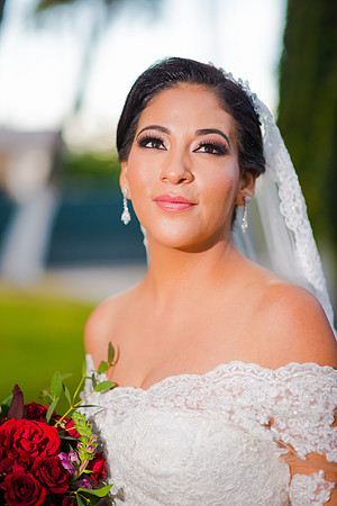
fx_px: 1193
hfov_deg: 16.1
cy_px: 253
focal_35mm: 85
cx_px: 168
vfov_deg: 23.9
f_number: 1.8
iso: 320
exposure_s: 1/4000
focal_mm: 85
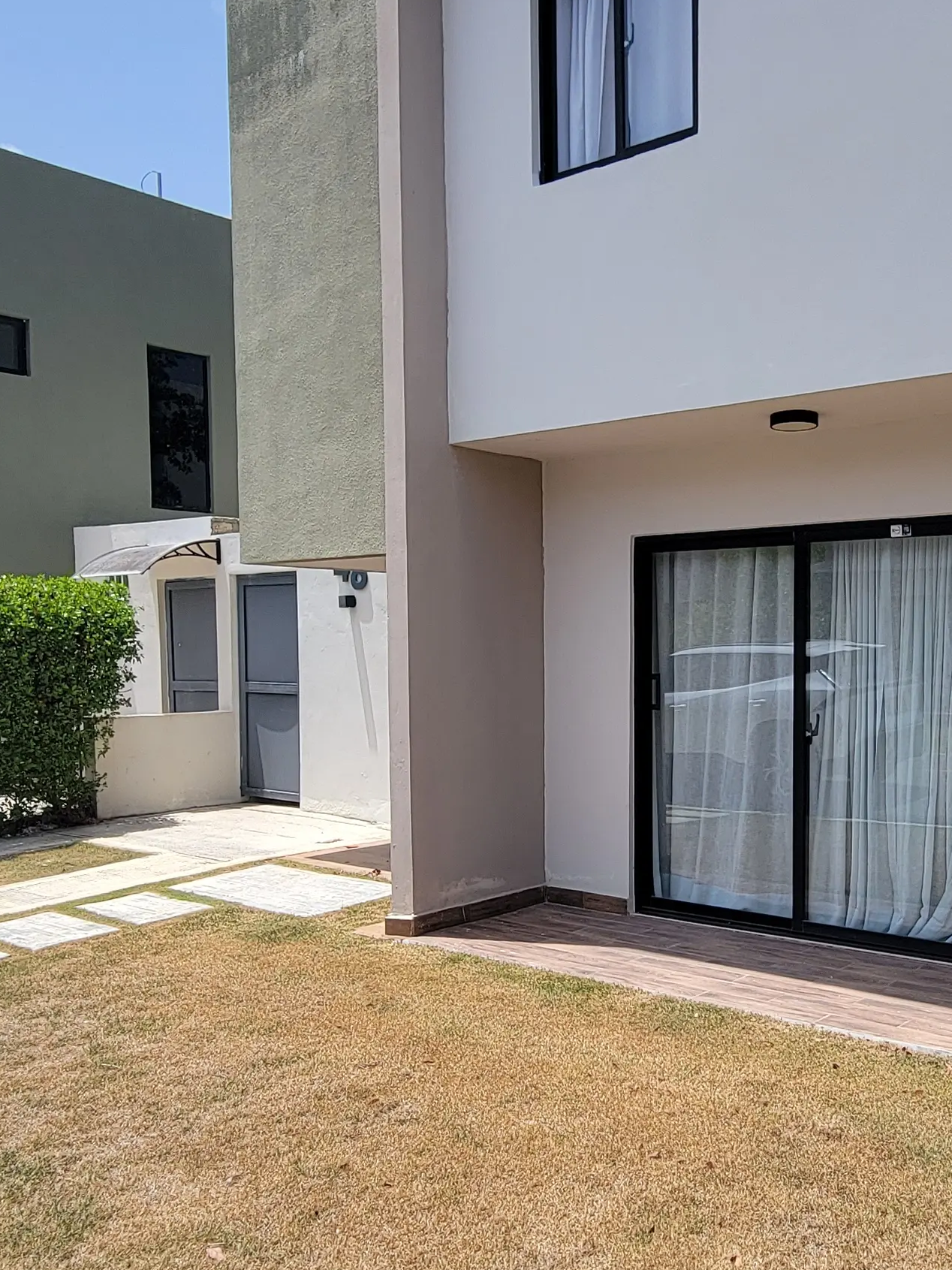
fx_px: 1137
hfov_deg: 44.8
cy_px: 722
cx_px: 636
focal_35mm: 31
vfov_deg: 58.1
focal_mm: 2.2
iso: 50
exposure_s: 1/1571
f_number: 2.2
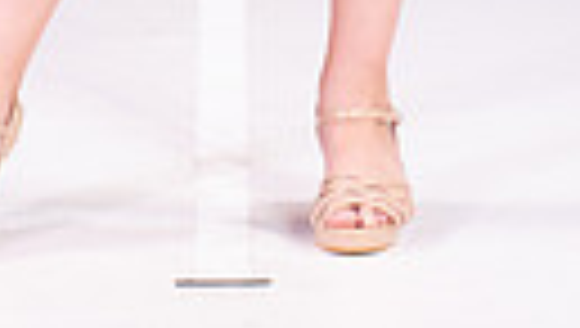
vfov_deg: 2.9
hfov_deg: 5.3
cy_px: -589
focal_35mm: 408
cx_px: 268
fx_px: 6284
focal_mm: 112
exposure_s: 1/400
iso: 2000
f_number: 5.6
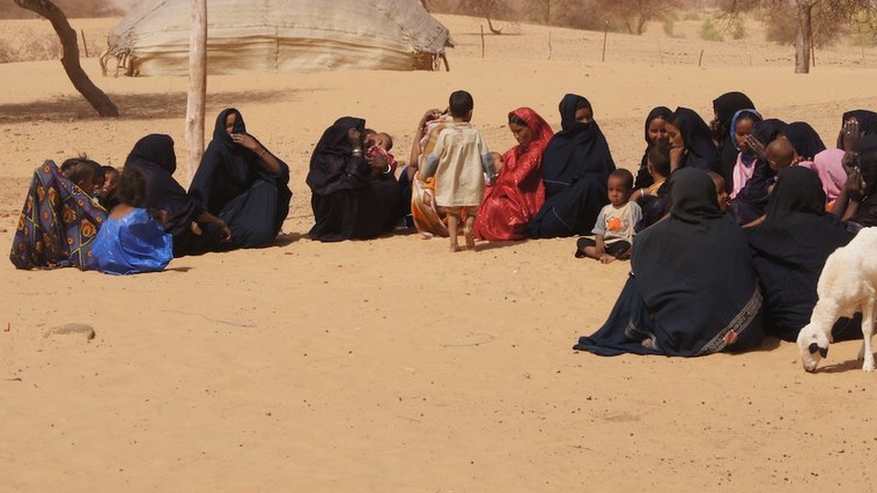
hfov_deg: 18.3
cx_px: 558
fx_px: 2713
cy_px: 183
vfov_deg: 10.4
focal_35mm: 117
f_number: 18
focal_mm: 55
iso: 100
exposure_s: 1/160
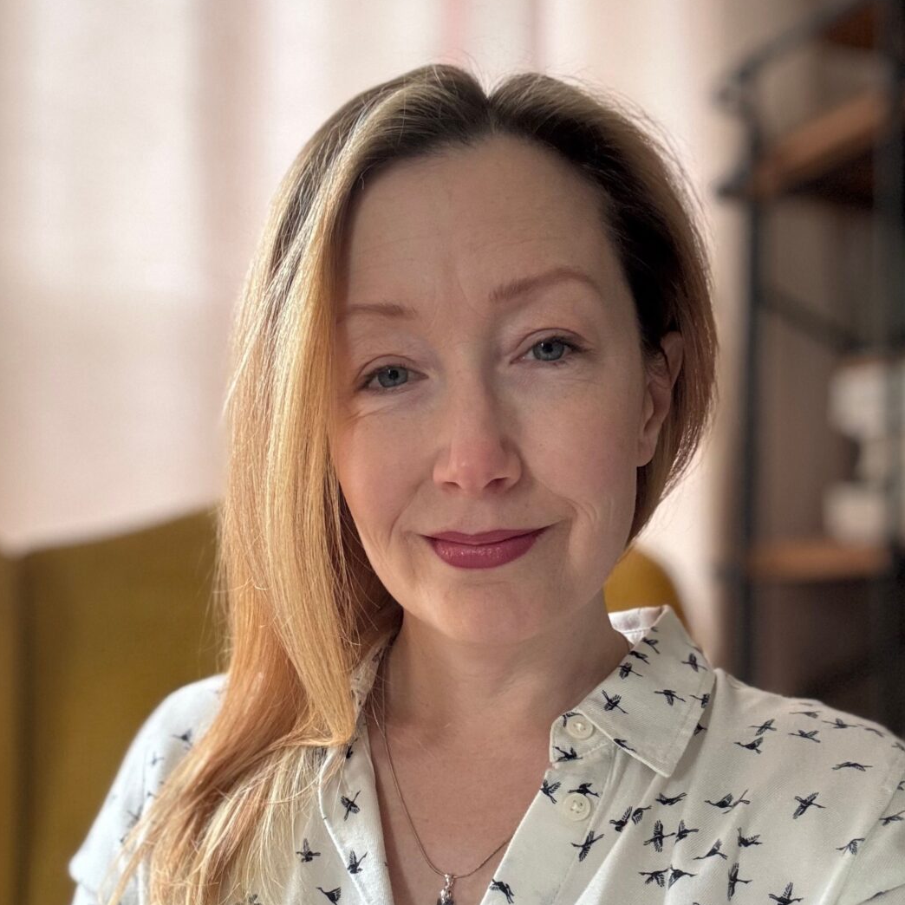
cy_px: 590
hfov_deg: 42.8
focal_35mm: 39
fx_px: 1154
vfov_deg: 42.4
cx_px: 407
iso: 250
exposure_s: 1/60
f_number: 1.9
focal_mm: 2.69
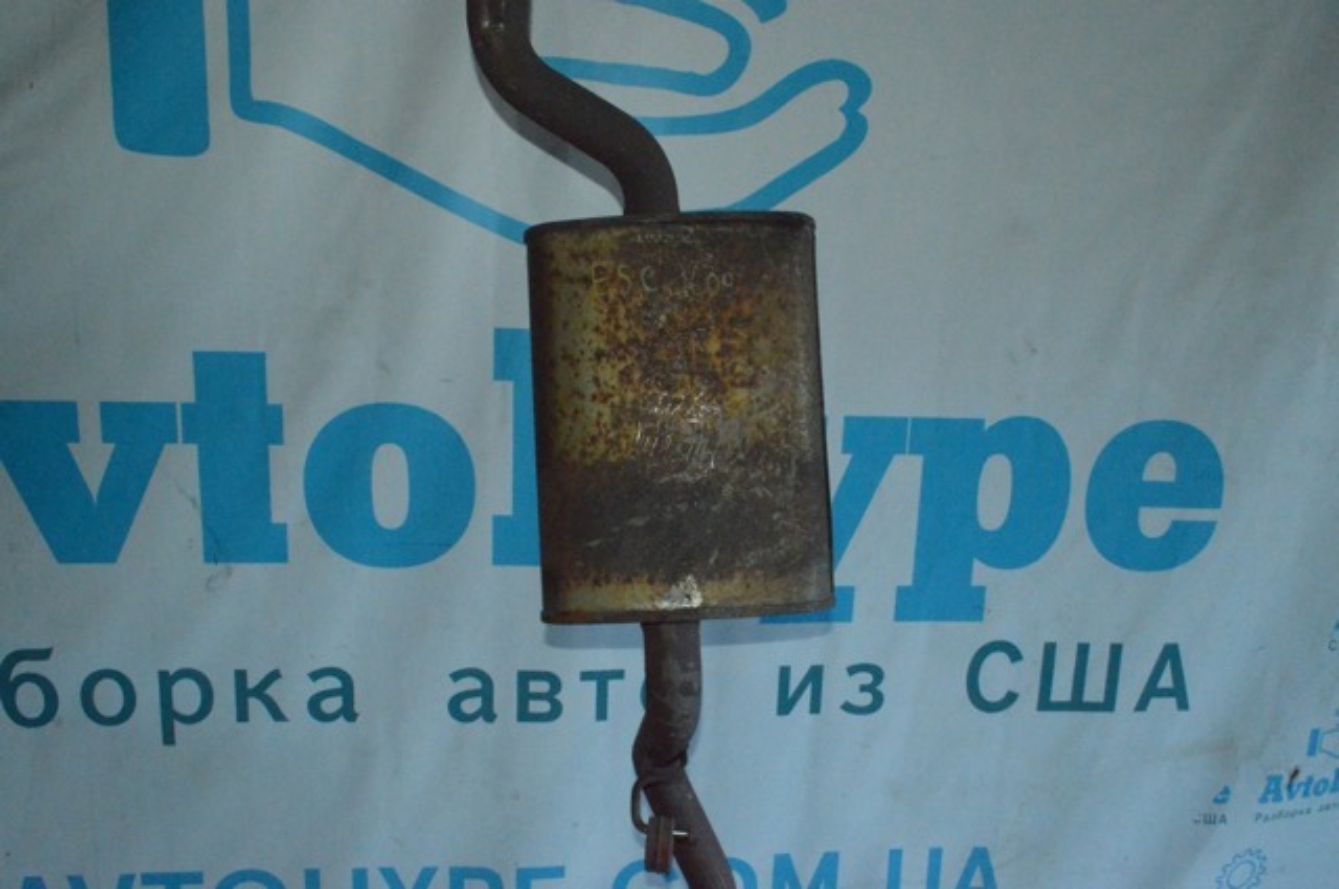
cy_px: 444
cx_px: 670
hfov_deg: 67.4
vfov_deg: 47.8
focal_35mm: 27
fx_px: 1003
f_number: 16
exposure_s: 1/100
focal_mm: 18
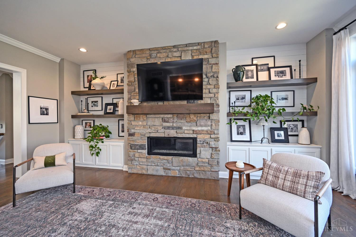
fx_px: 138
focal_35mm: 14
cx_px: 178
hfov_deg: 104.3
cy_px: 118
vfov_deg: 81.2
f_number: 4
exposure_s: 1/60
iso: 560
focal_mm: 14
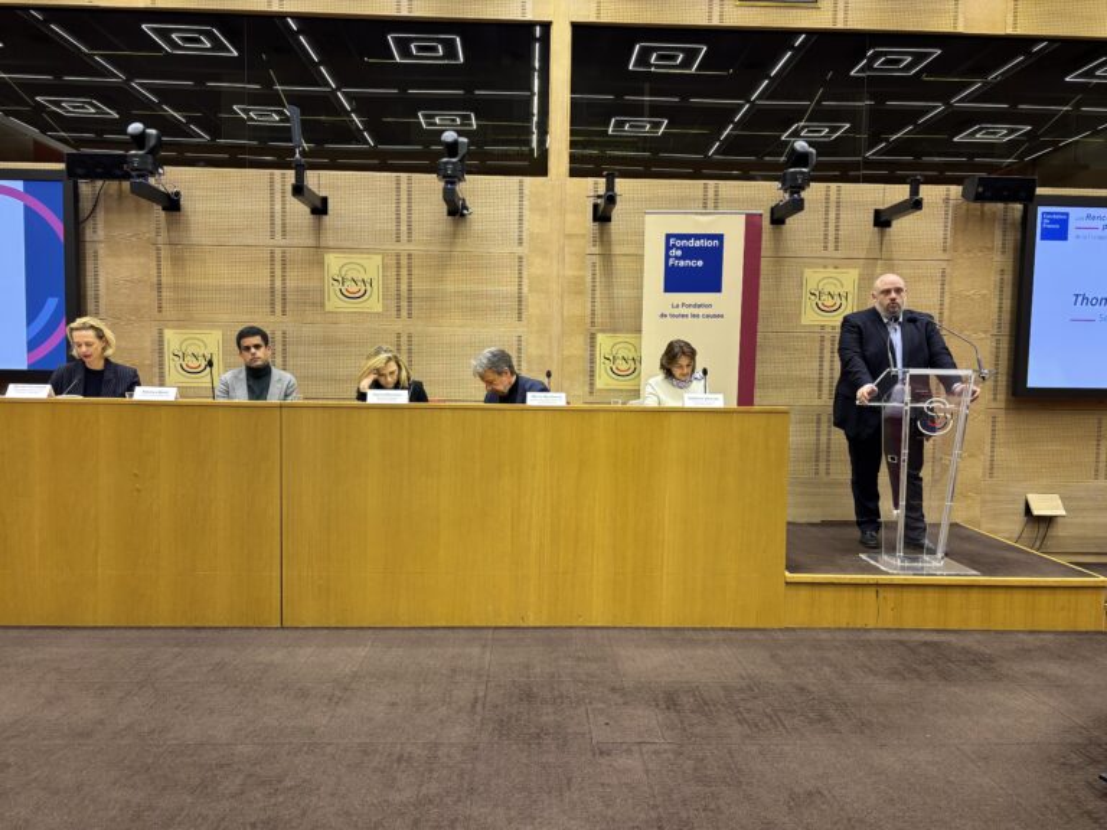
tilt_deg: -4.3
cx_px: 554
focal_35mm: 26
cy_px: 415
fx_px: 831
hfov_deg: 67.3
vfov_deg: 53.1
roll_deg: -0.9
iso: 160
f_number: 1.6
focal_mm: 5.96
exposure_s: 1/50
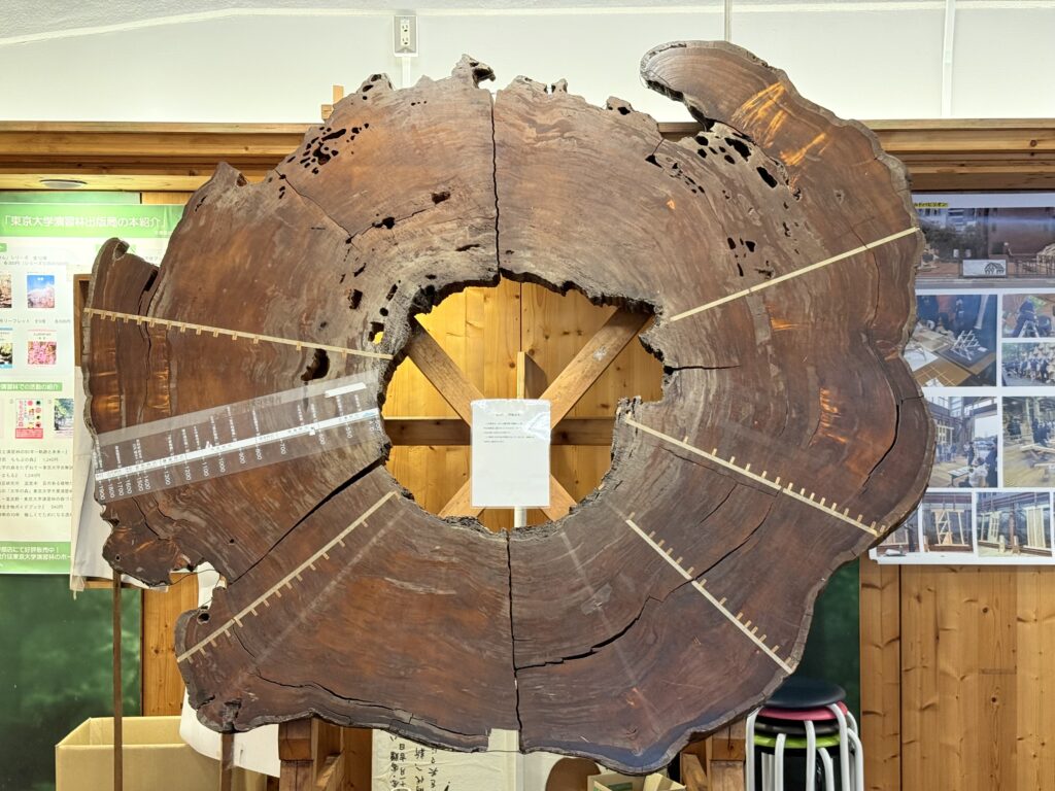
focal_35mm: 48
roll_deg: -0.3
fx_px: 1463
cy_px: 396
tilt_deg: -1.4
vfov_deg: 30.3
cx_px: 528
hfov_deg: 39.7
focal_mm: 6.76
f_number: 1.78
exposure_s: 1/71
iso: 125
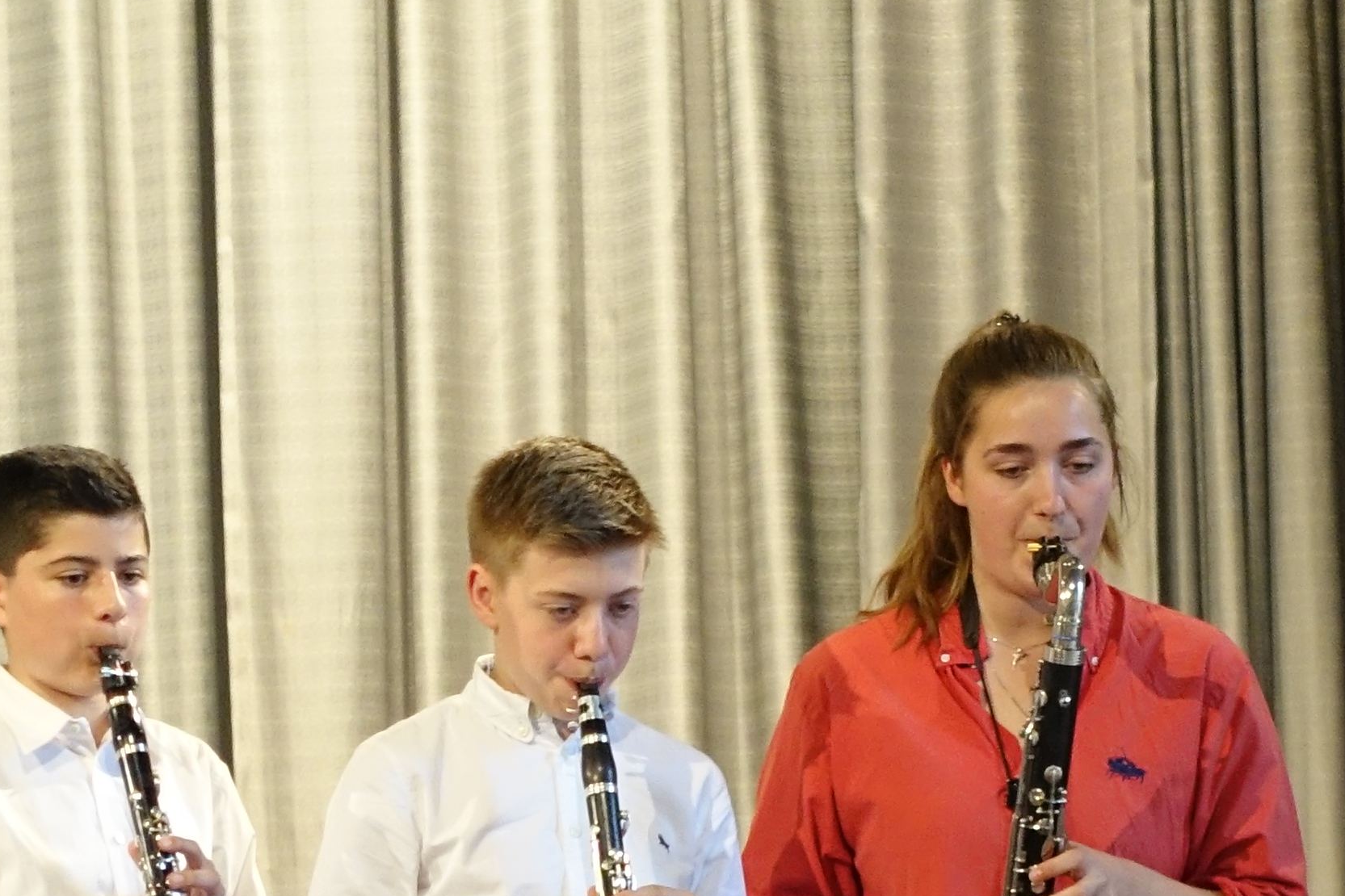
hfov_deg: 9.0
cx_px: 719
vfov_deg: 5.9
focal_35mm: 230
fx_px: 8592
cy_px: 1236
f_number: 2.8
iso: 800
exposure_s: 1/80
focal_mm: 25.7
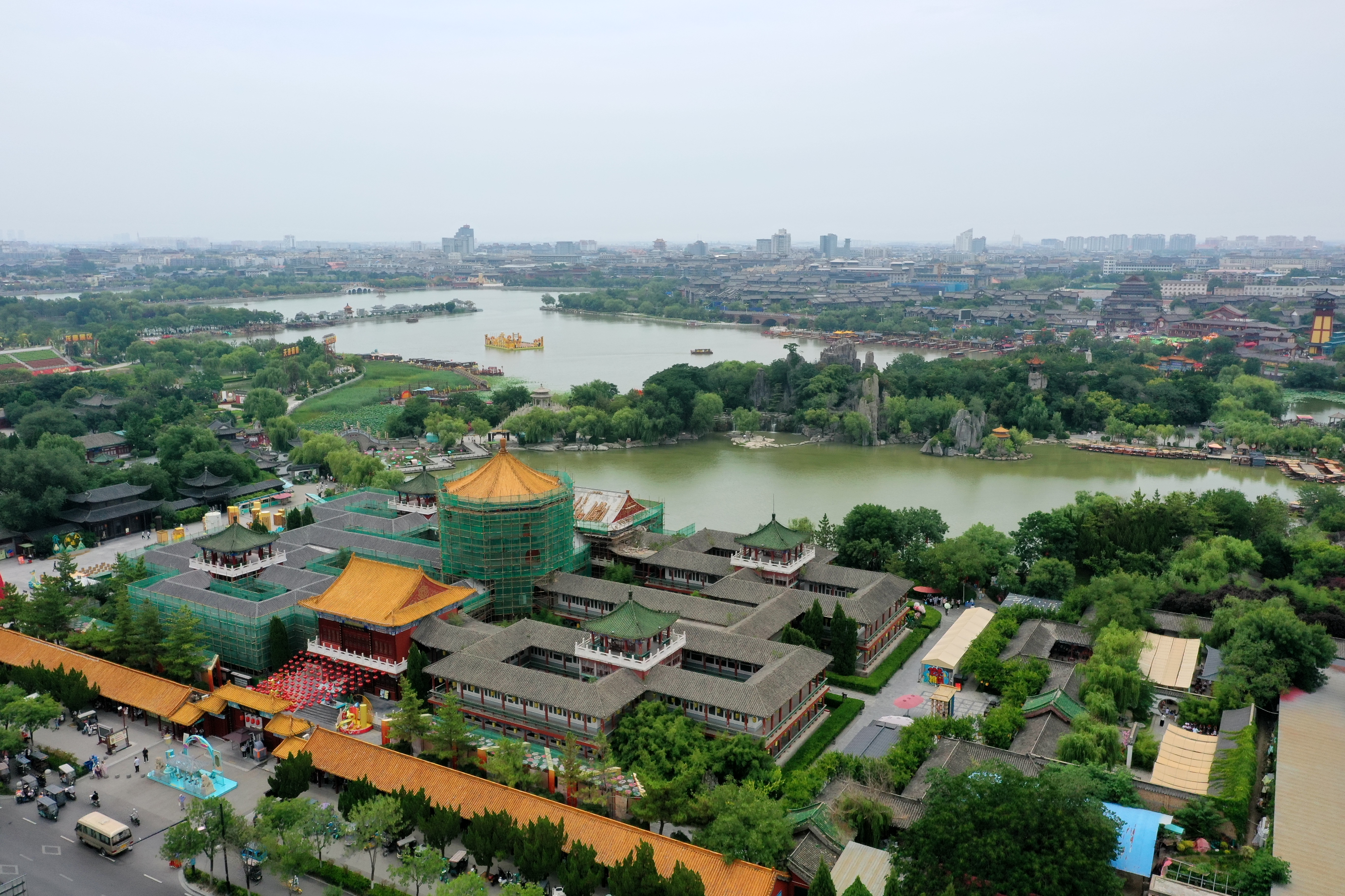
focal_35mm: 28
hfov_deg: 65.5
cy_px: 448
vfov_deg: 46.4
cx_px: 672
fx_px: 1046
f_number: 6.3
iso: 100
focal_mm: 10.26
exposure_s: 1/640
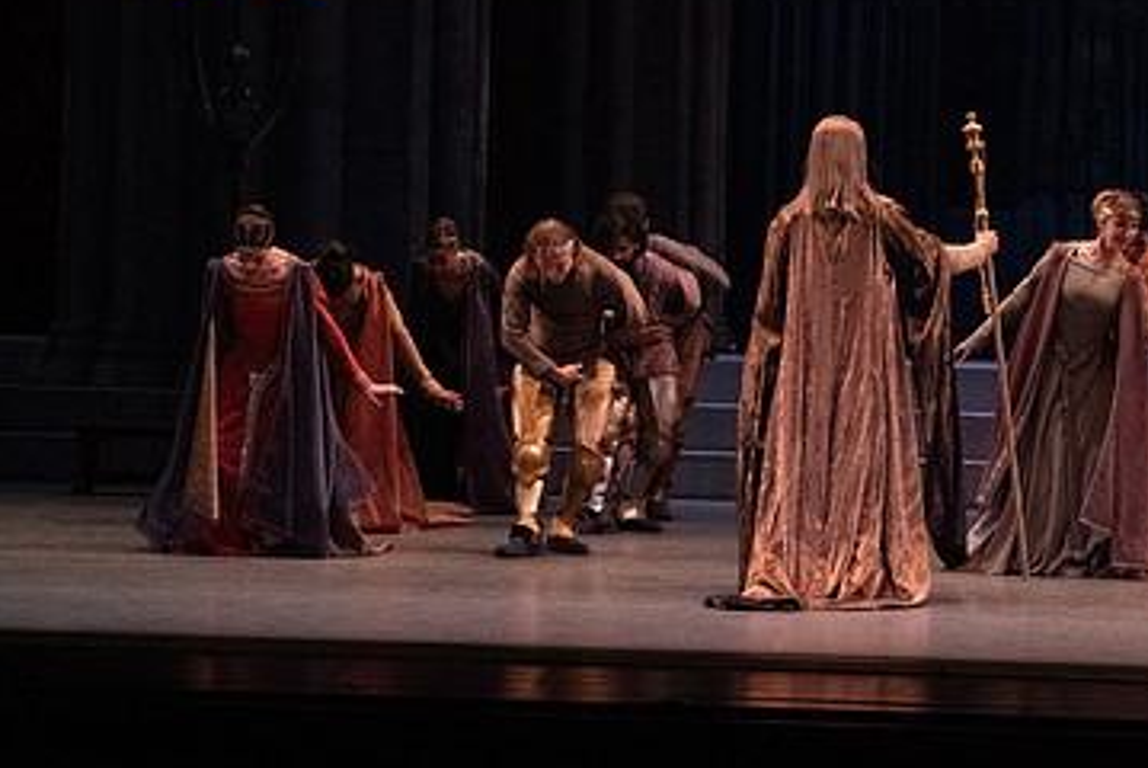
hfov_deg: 10.7
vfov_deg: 7.2
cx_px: 895
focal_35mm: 192
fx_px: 6127
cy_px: 165
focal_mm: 119
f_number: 10
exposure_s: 1/320
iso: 20000
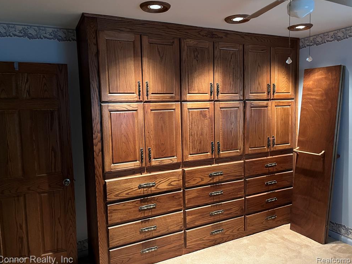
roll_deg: +1.1
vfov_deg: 51.4
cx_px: 170
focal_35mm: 27
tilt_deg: -6.5
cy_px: 129
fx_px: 275
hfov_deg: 65.3
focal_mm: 5.1
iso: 500
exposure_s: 1/30
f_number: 1.6
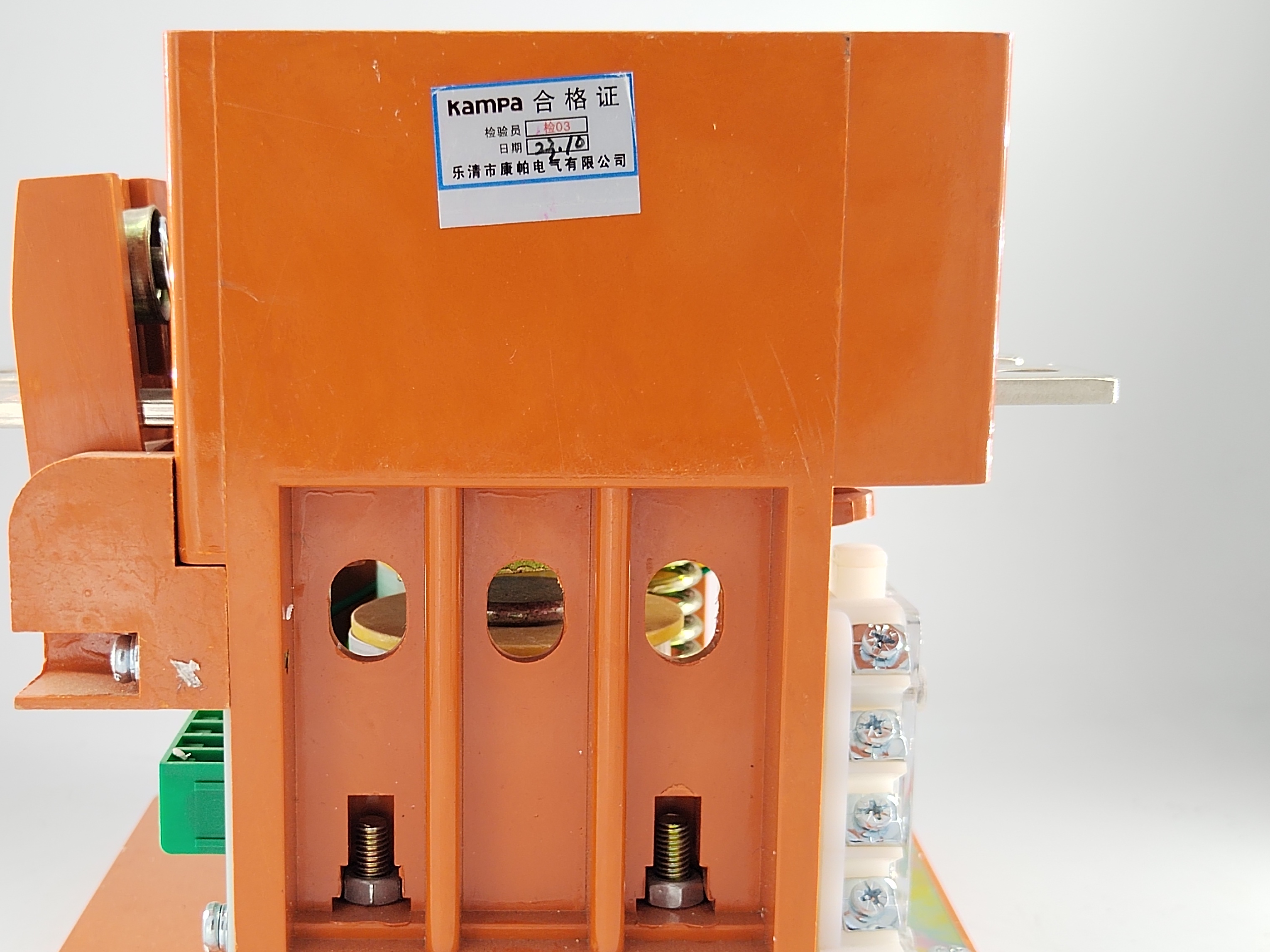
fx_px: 1871
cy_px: 597
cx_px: 499
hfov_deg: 37.3
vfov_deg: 28.5
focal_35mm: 51
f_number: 1.8
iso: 100
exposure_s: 1/155
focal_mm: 4.75
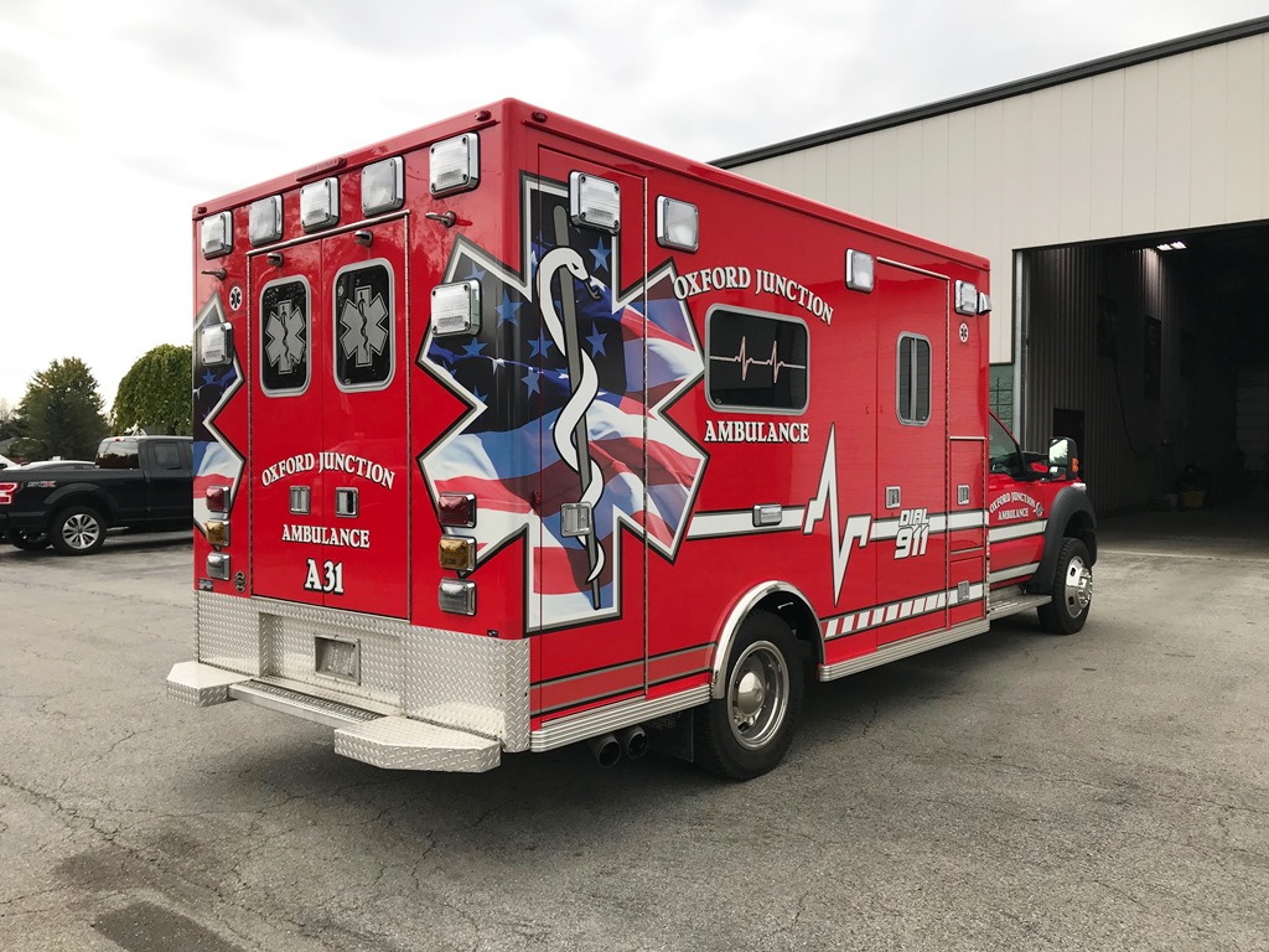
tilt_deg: -0.7
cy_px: 476
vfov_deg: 49.7
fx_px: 1026
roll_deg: -1.5
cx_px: 634
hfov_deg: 63.4
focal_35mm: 28
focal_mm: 3.99
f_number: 1.8
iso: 20
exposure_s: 1/251
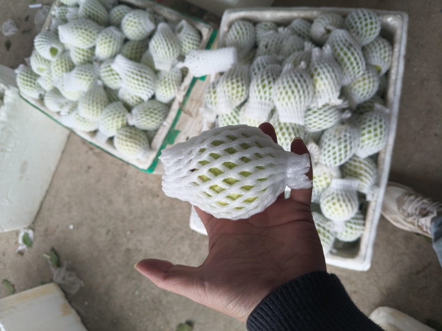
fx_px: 332
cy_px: 166
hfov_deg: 67.3
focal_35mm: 26
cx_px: 221
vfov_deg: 53.1
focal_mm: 4.84
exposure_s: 1/100
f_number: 1.8
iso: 125
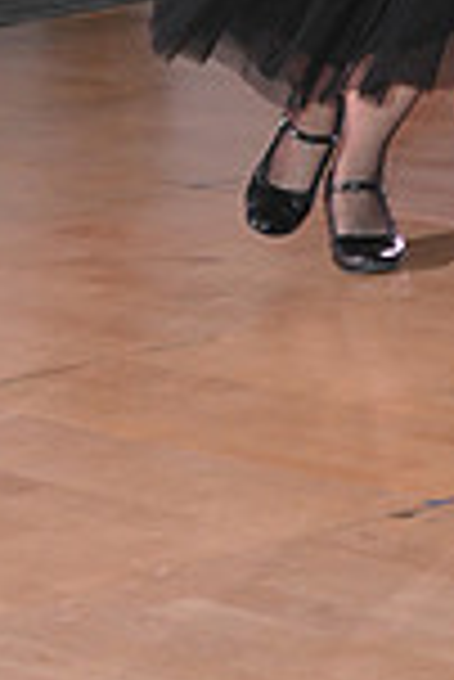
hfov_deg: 5.1
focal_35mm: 269
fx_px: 5077
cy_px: -405
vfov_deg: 7.5
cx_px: 528
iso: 2000
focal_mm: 70
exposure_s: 1/200
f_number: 5.6
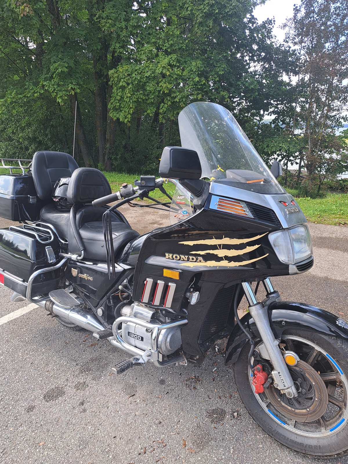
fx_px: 322
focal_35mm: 24
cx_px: 174
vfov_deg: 71.6
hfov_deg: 56.8
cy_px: 232
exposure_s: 1/284
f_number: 1.8
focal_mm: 5.23
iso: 50
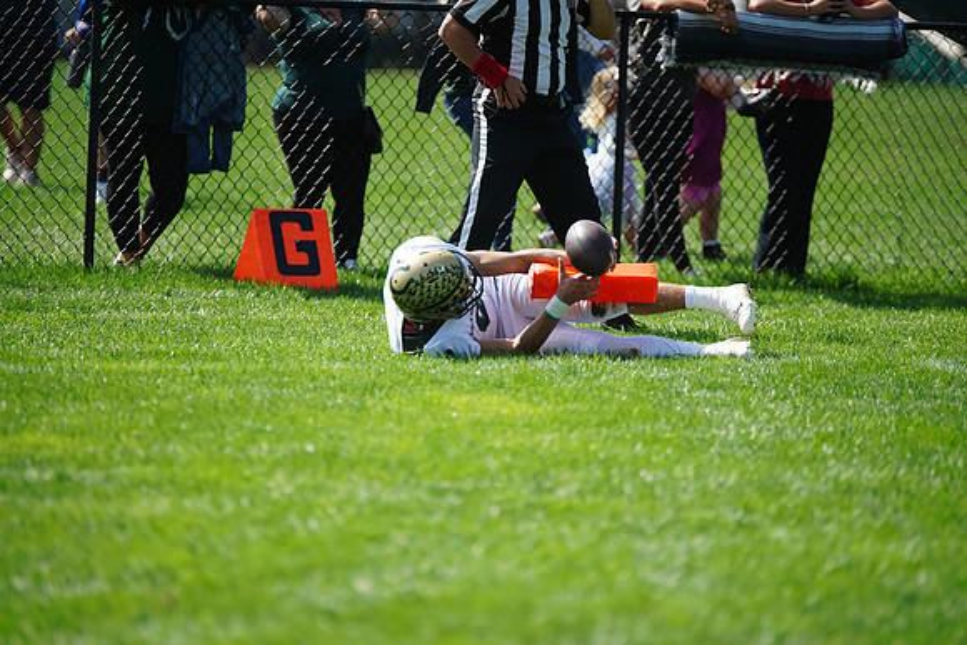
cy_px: 322
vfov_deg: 5.3
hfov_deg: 7.9
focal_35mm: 261
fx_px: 7012
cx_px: 484
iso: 400
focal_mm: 261
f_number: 2.8
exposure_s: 1/3200
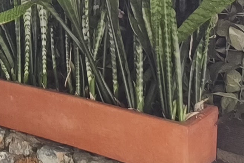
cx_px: -20
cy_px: -147
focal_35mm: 116
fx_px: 786
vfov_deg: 10.9
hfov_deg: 17.1
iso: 50
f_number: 2.2
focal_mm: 1.91
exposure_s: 1/507
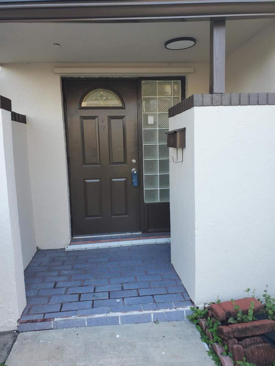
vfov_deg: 67.3
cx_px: 138
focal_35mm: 26
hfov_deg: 53.1
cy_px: 183
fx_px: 275
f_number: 2.4
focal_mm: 4.3
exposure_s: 1/120
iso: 64
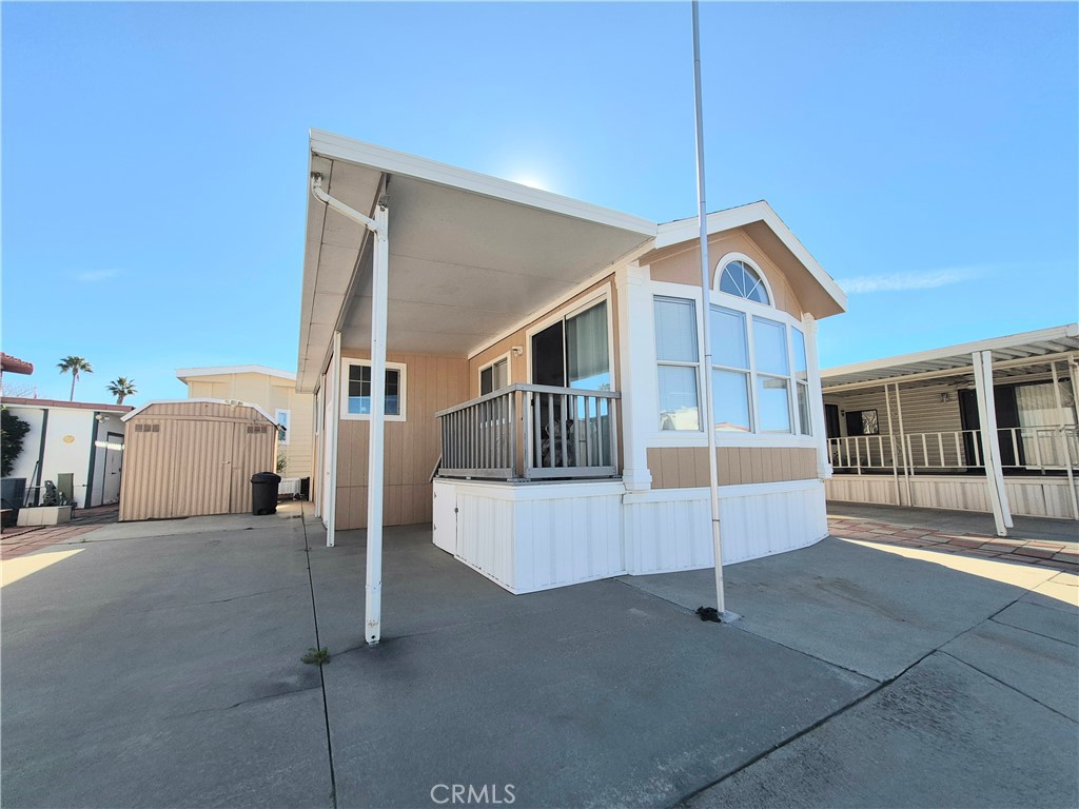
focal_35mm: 13
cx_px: 540
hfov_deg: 106.2
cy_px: 404
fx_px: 405
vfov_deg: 89.9
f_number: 2.2
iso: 50
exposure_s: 1/1429
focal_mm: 1.74
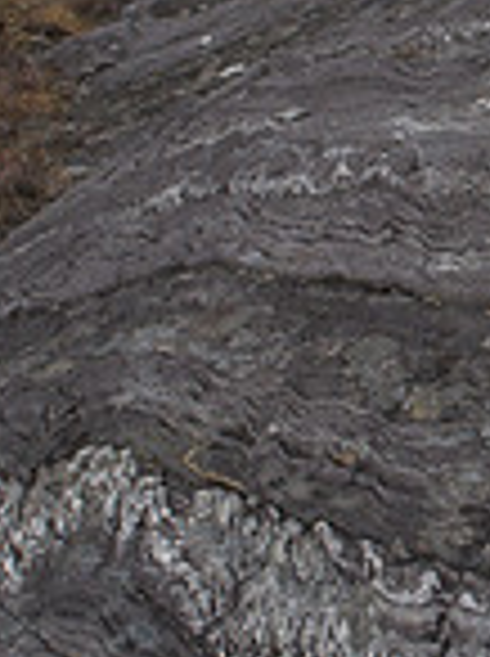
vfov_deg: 26.1
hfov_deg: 18.1
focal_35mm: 74
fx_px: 1401
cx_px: 695
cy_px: 189
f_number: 16
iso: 100
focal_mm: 12
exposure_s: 1/40
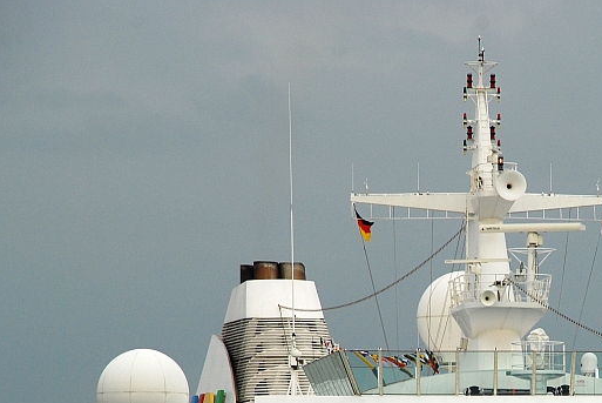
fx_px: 6761
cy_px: 391
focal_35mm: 404
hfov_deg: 5.1
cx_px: 541
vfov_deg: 3.4
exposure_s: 1/200
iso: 200
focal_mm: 135
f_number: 10
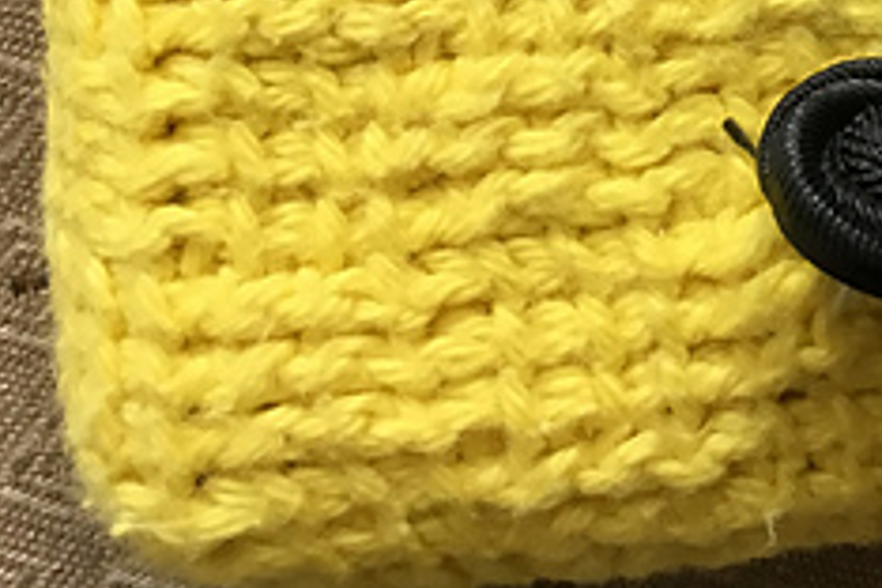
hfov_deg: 22.1
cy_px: -286
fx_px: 2156
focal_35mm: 88
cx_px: 920
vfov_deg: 14.5
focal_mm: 3.3
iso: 32
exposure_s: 1/30
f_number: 2.4
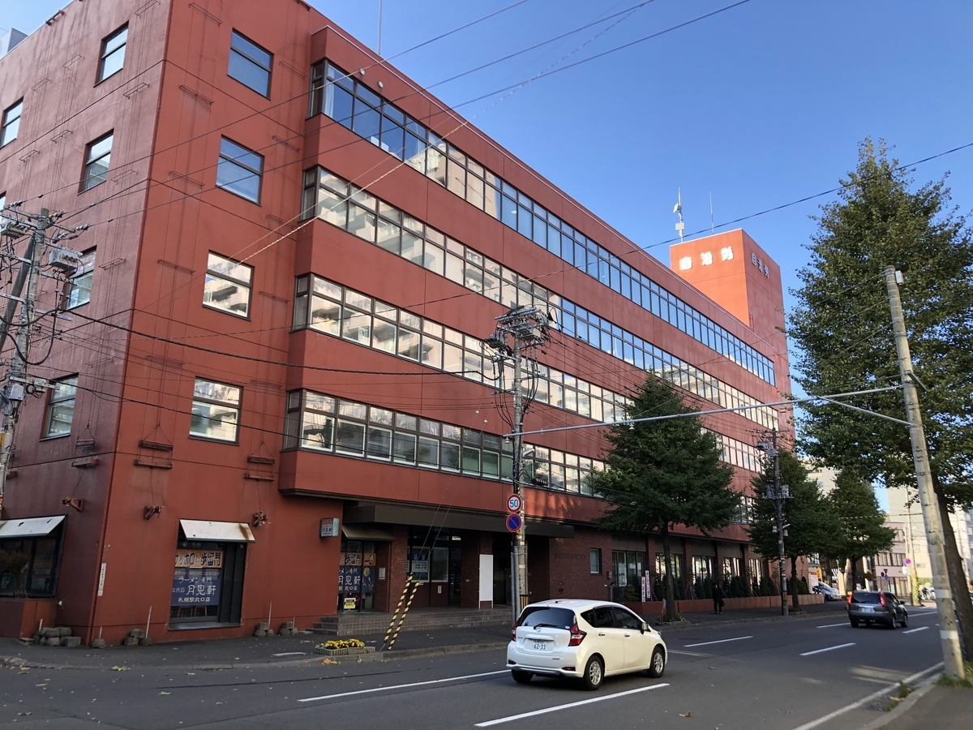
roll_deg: -0.7
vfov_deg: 49.7
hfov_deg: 63.4
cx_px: 486
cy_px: 365
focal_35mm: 28
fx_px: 787
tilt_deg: +13.6
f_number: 1.8
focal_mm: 3.99
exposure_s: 1/318
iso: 20
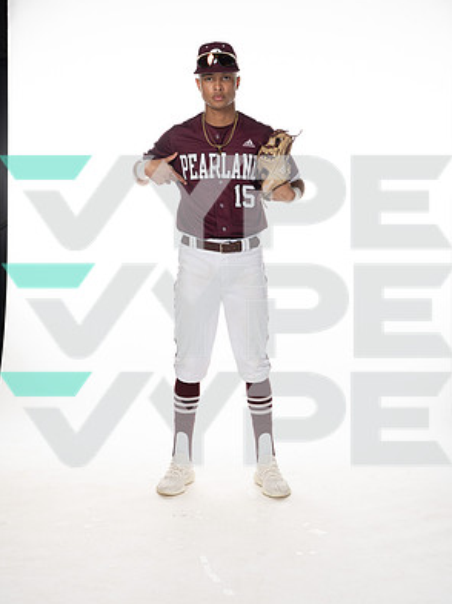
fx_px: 942
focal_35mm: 54
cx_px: 229
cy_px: 312
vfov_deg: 35.6
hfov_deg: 27.0
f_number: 6.3
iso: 400
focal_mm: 49
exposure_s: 1/250
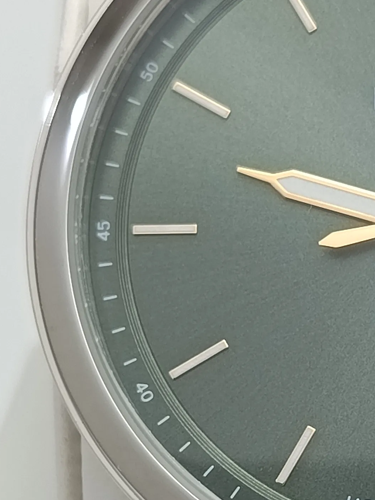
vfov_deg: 14.4
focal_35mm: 136
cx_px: 447
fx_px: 1964
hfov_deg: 10.7
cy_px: 418
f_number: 1.7
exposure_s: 1/100
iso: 373
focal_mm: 5.24
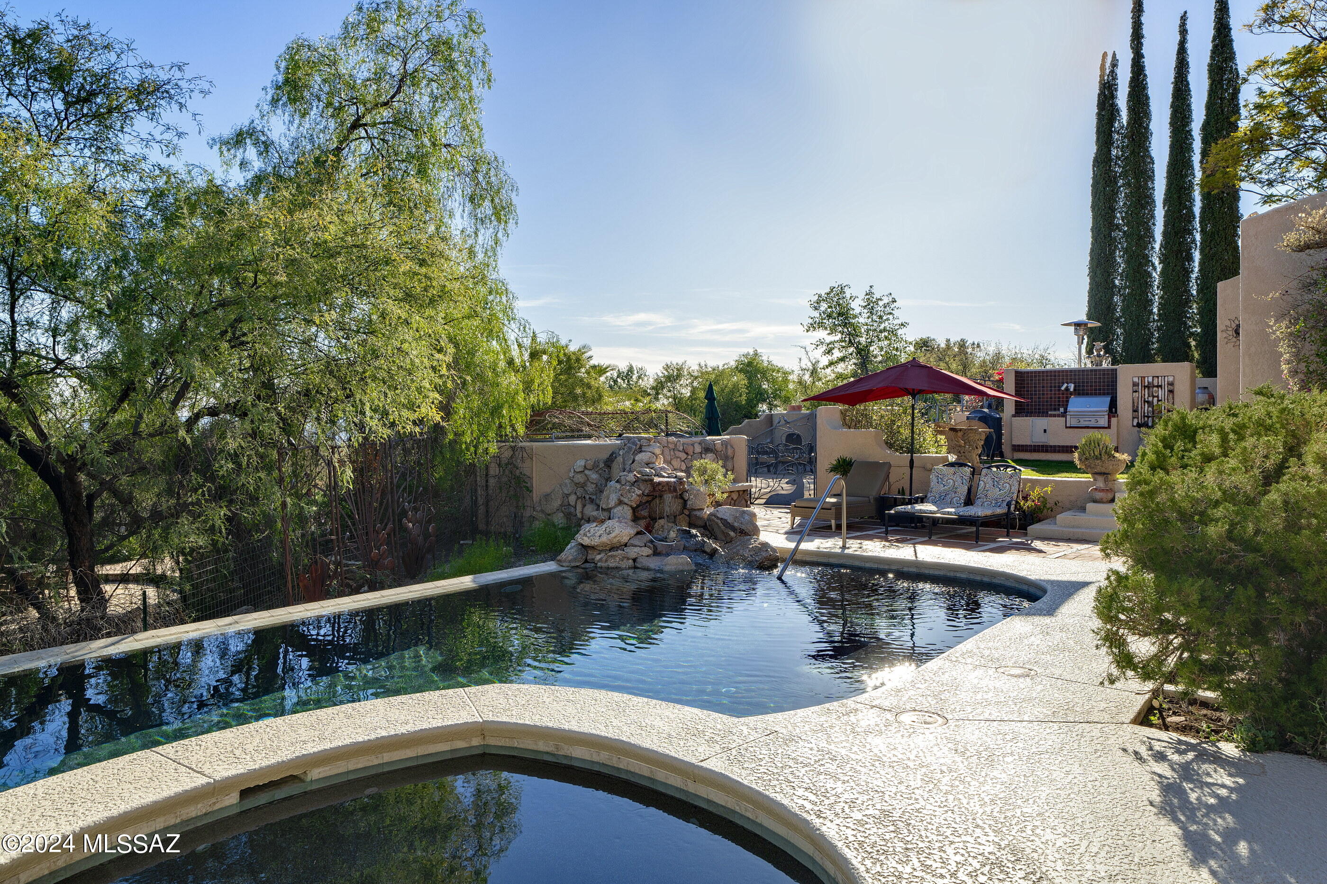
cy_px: 442
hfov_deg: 73.8
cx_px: 664
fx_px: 885
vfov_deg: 53.1
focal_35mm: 24
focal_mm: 24
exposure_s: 1/80
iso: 100
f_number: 11
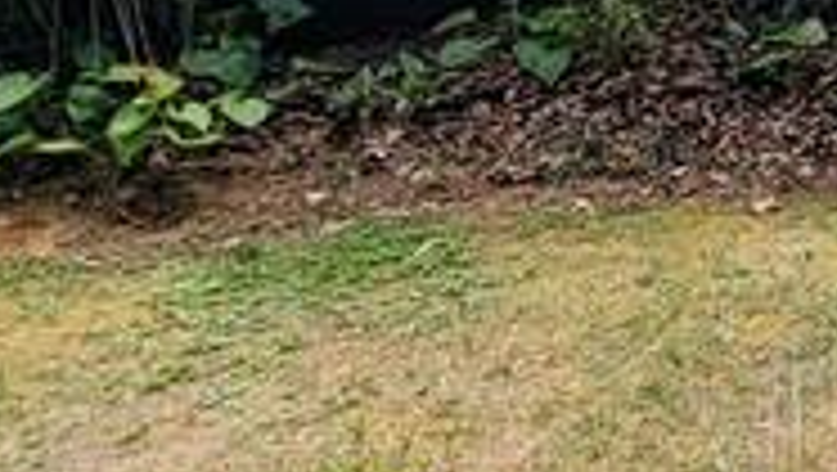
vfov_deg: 14.1
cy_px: -333
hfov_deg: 19.0
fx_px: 1733
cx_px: 1598
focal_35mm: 78
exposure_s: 1/526
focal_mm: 2.2
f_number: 2.2
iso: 50
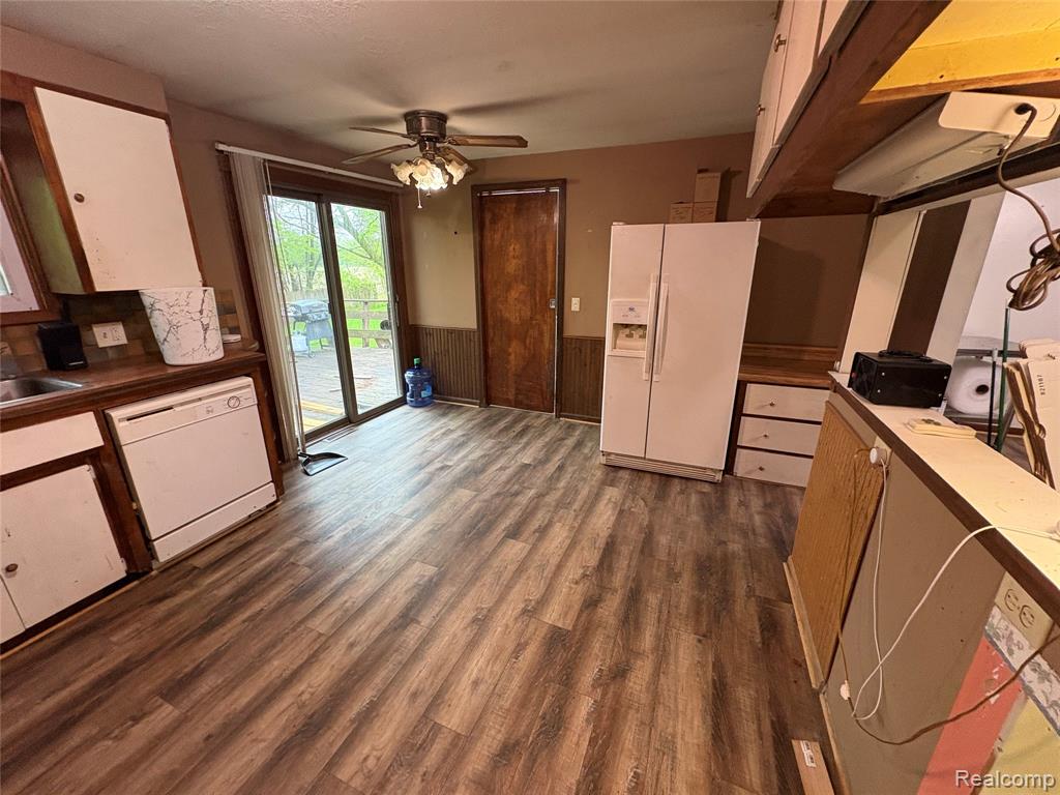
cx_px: 530
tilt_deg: -17.5
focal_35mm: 14
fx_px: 429
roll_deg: +0.6
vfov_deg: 85.7
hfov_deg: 102.1
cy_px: 398
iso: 400
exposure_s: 1/60
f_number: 2.2
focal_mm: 2.22
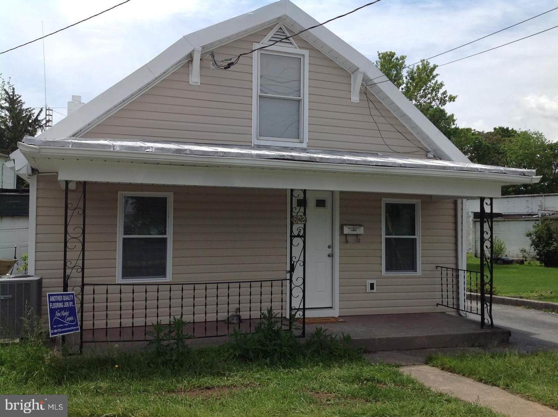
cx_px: 279
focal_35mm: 35
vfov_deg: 40.6
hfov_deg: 52.7
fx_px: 563
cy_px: 208
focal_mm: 4.28
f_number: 2.4
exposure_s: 1/2160
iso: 50
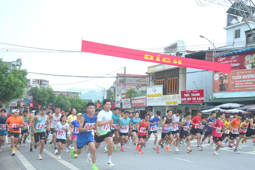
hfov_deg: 48.3
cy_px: 99
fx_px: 283
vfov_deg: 33.3
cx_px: 146
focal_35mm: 40
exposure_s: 1/320
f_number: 7.1
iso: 400
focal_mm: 33
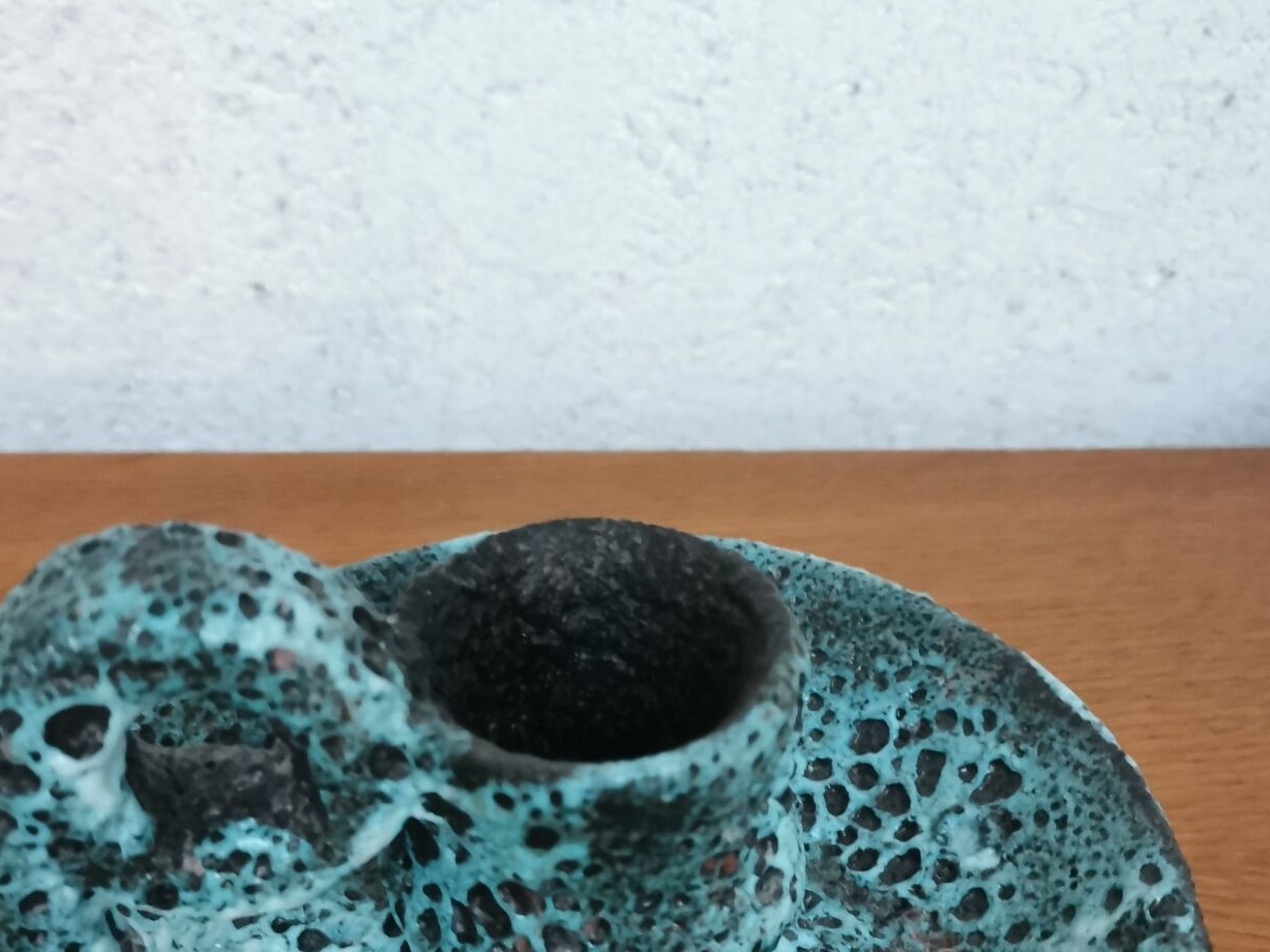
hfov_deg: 42.9
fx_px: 1614
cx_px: 555
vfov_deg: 32.2
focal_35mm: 44
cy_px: 727
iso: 1000
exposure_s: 1/20
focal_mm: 5.58
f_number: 1.8
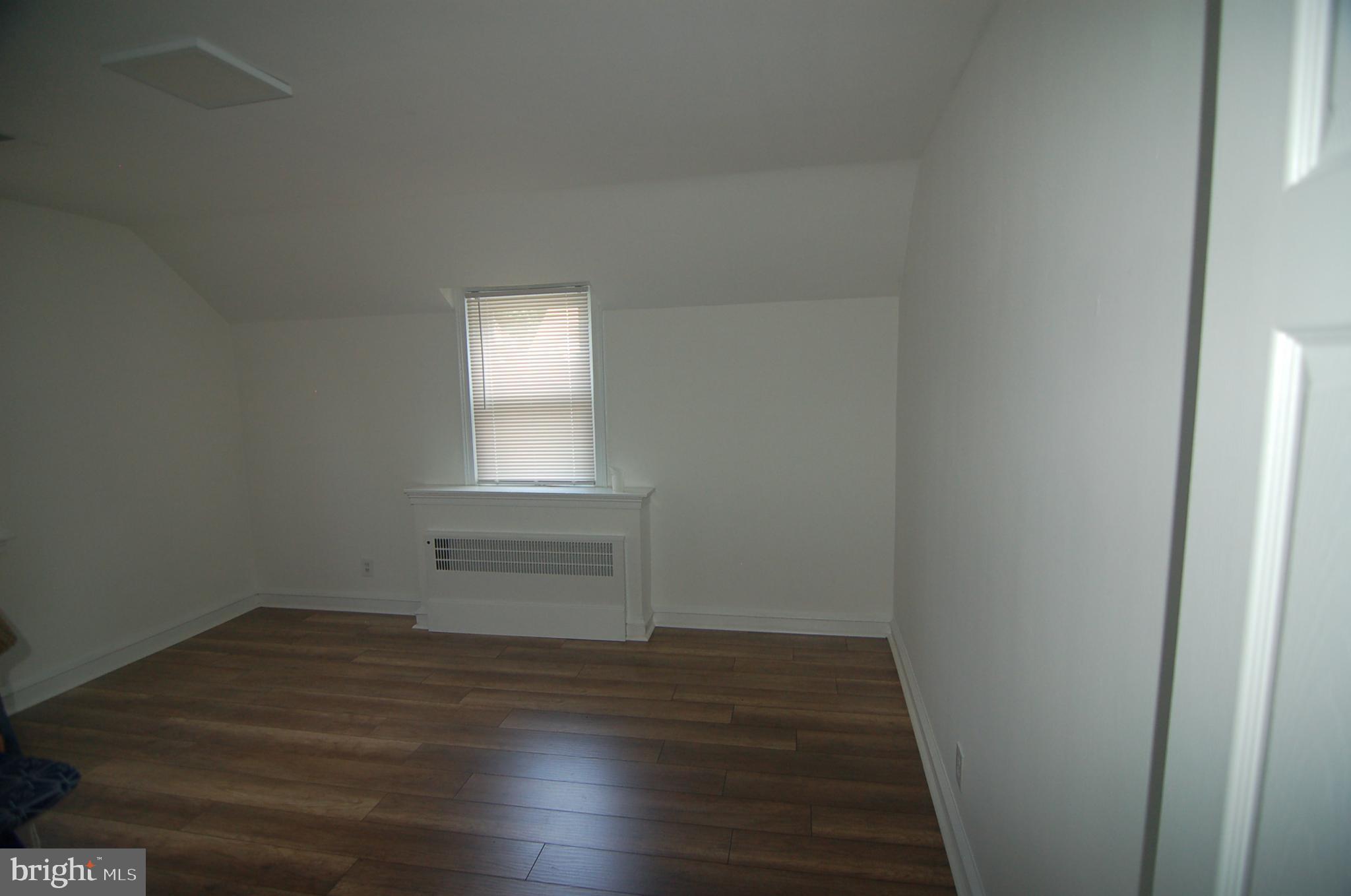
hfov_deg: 95.1
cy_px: 448
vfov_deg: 71.9
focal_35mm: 16
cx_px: 676
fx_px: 618
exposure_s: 1/60
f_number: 2.8
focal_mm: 11
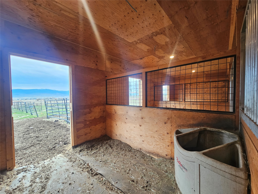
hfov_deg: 106.2
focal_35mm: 13
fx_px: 97
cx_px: 129
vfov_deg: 89.9
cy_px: 97
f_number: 2.2
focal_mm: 2.2
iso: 100
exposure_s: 1/60
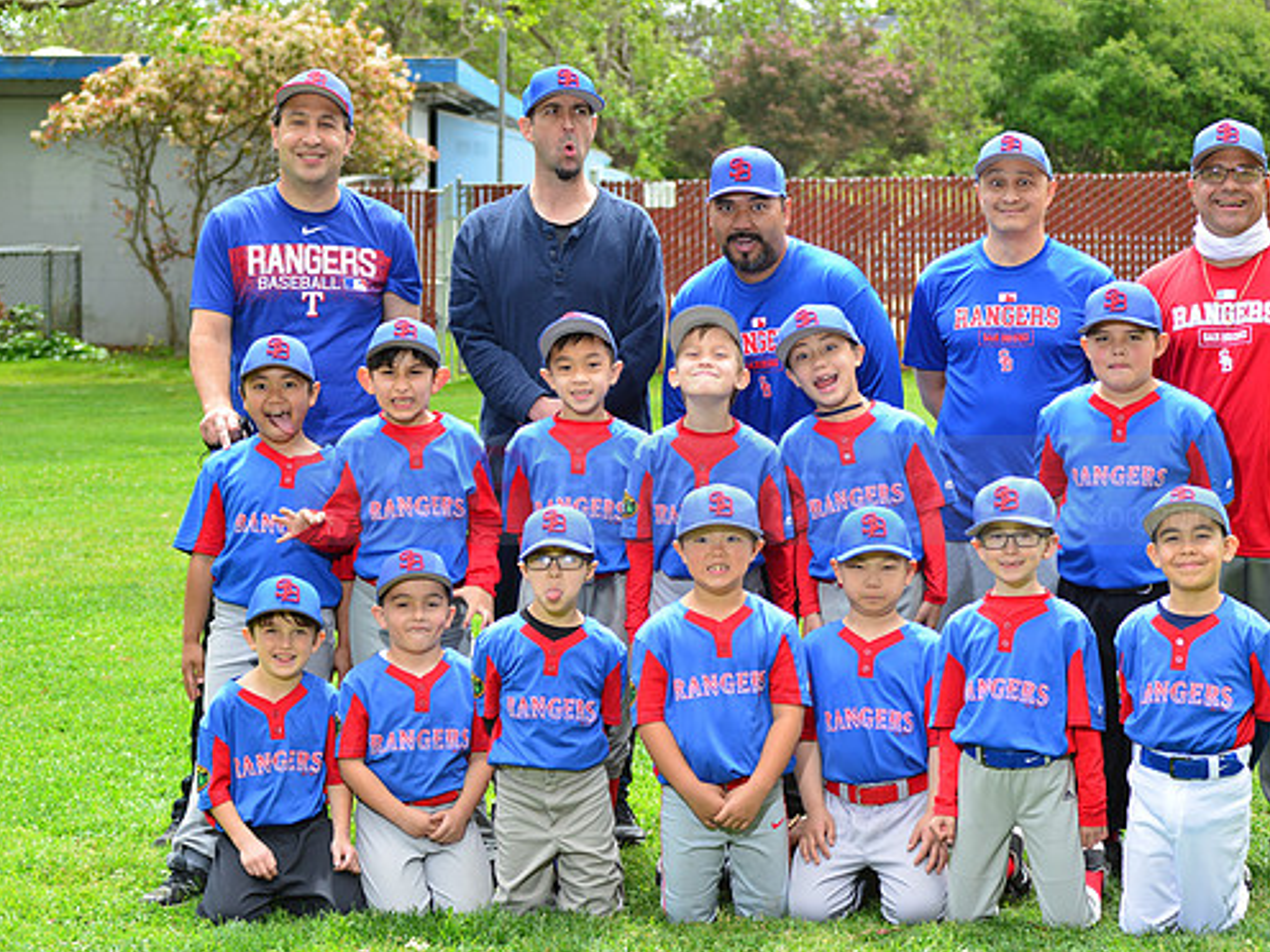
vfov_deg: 16.4
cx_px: 725
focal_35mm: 90
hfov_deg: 21.8
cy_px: 470
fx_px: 3302
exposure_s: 1/200
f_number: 8
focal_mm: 80
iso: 200
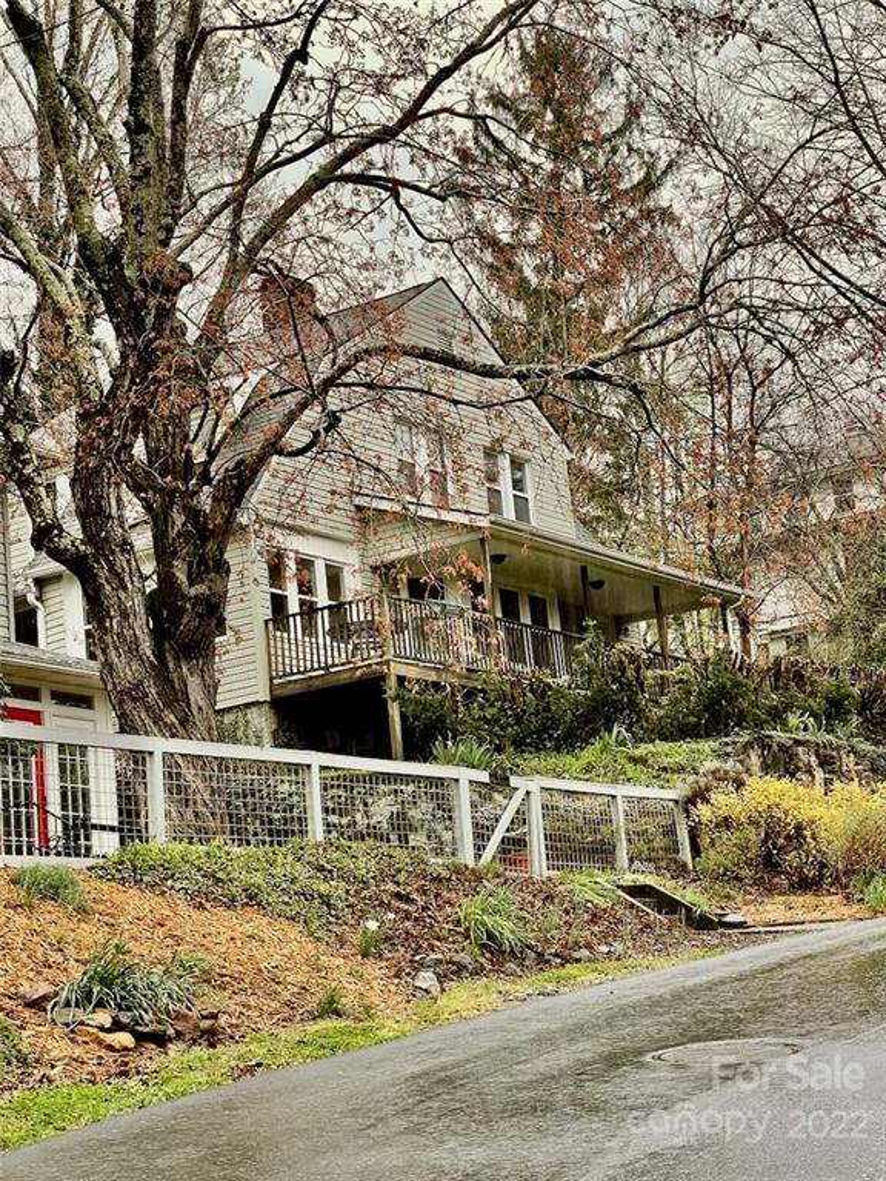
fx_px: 2184
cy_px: 590
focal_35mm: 64
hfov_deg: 22.9
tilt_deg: +13.2
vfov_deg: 30.3
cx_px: 443
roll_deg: +5.3
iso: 20
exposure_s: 1/125
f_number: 2.2
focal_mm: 7.5
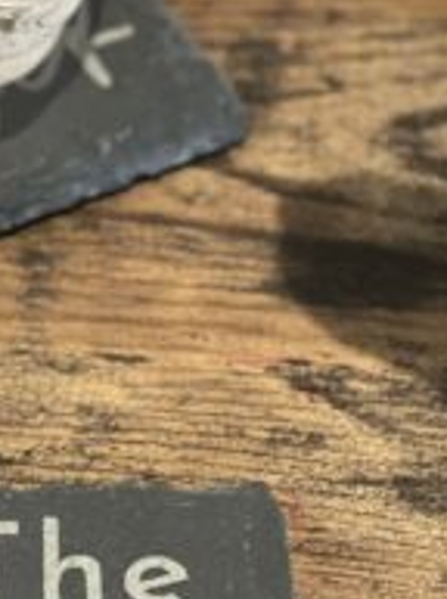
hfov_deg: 8.1
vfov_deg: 11.0
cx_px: -102
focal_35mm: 180
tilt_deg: -52.8
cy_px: 483
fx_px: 3109
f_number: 2
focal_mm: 6
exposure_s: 1/33
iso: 250
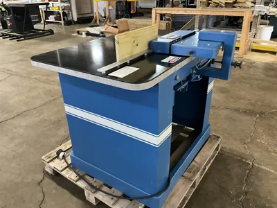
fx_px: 232
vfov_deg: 48.2
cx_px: 138
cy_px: 104
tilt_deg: -27.3
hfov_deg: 61.7
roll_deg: +2.0
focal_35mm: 29
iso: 320
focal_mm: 3
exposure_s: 1/31
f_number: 1.8
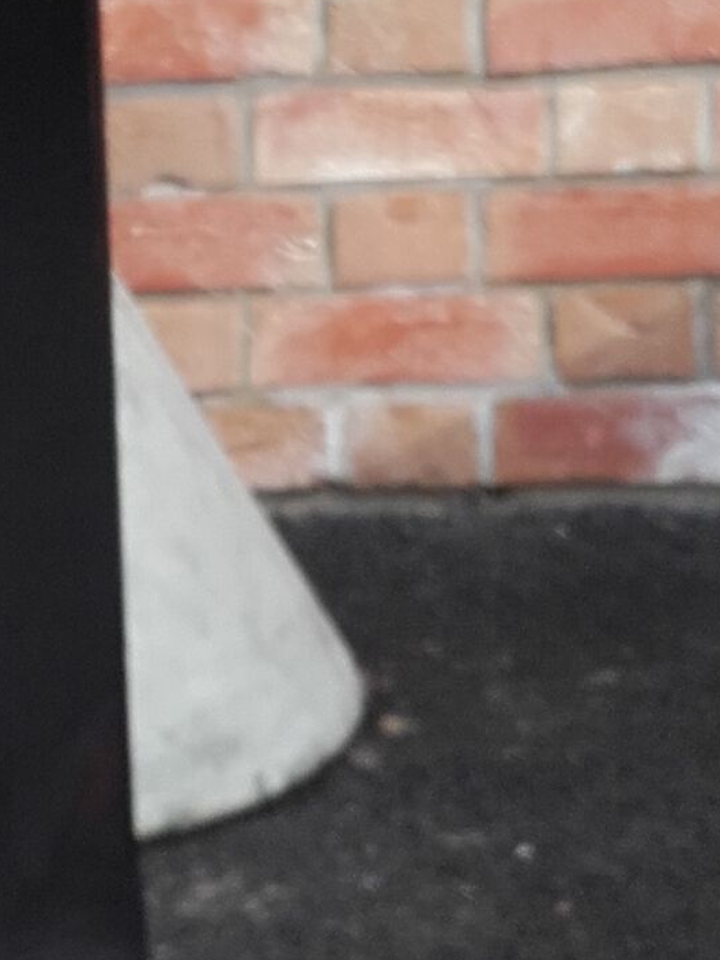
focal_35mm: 114
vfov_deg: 17.2
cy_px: 289
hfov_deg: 12.8
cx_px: -10
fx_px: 3161
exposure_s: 1/278
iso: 50
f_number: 2.2
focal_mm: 3.31
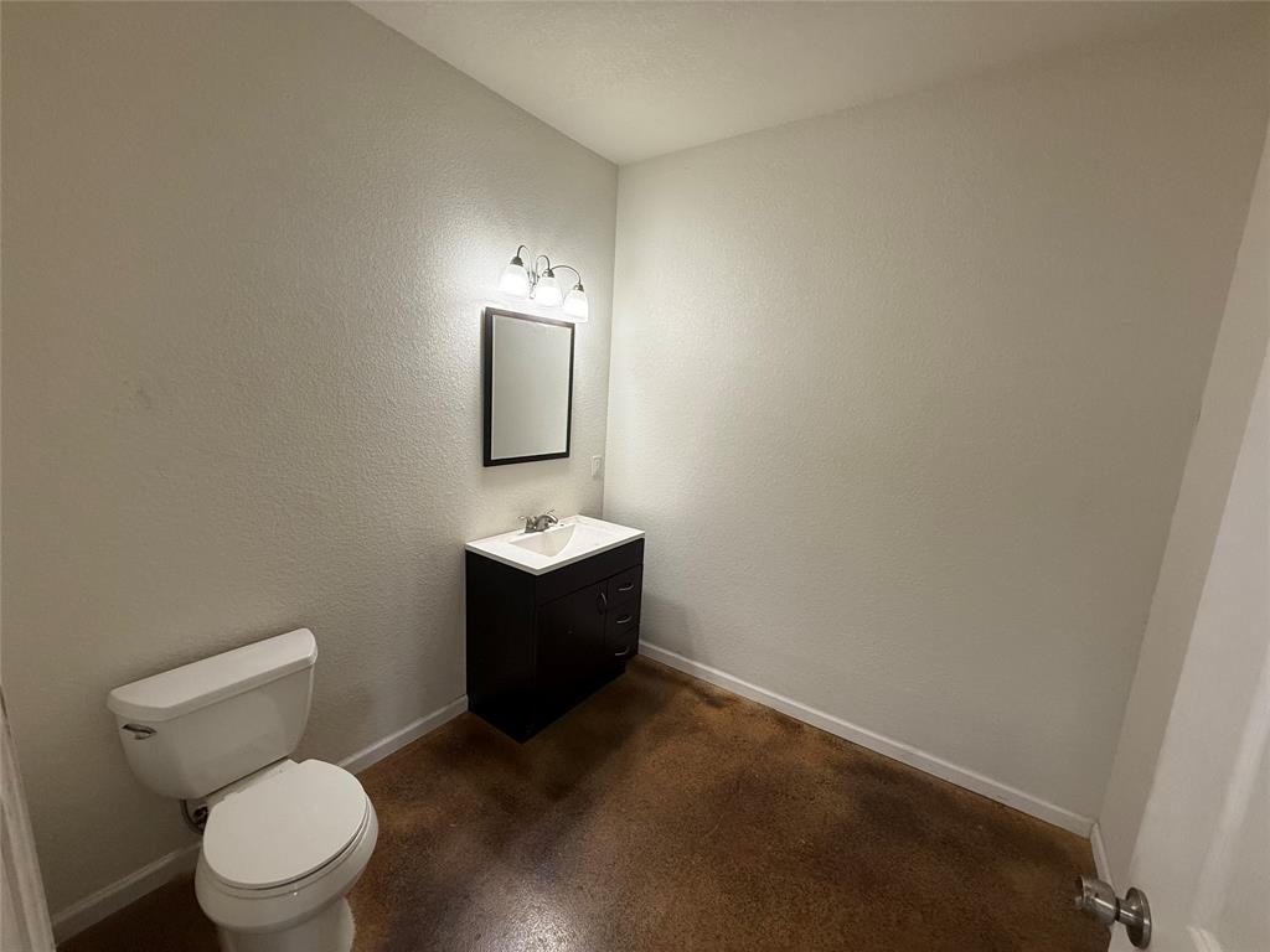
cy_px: 476
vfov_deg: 85.7
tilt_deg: -10.1
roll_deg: -3.0
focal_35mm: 14
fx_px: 514
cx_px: 635
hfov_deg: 102.1
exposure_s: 1/120
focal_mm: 2.22
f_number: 2.2
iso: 250
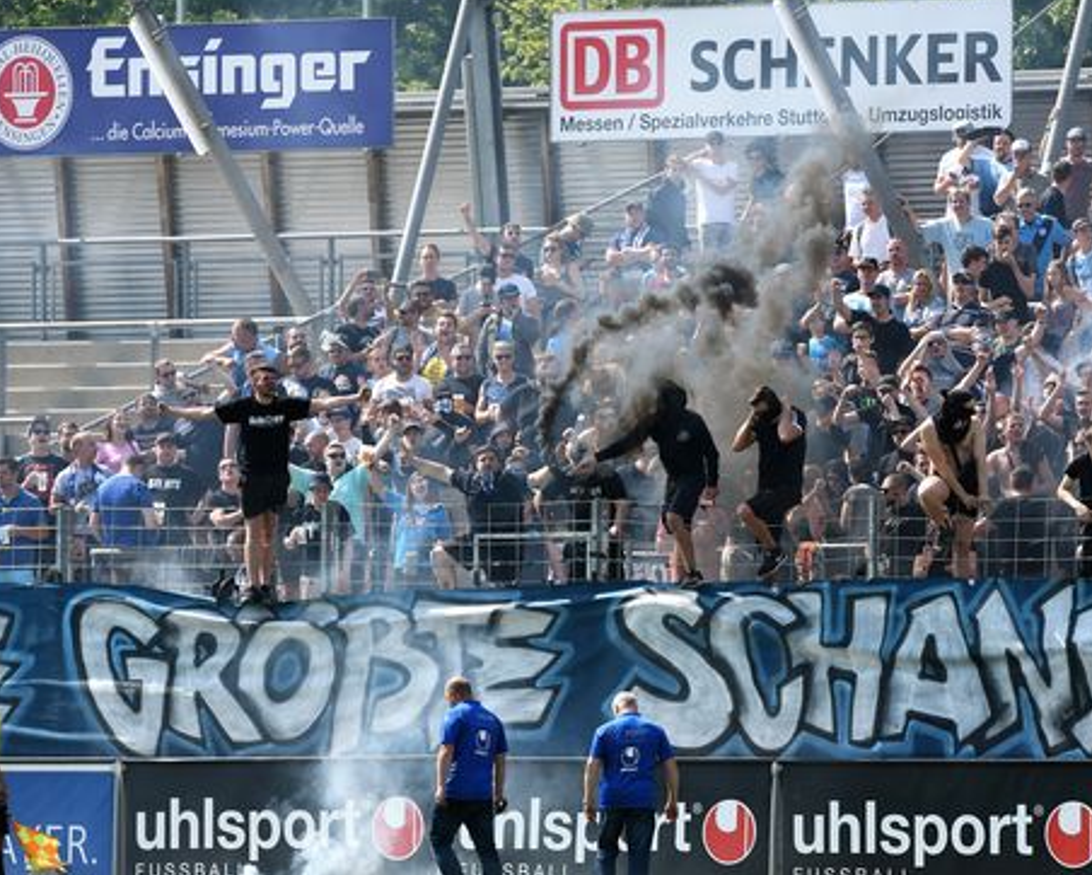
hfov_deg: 5.4
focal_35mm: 355
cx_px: 669
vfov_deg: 4.4
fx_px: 11478
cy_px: 430
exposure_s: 1/1000
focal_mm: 200
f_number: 4.5
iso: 160
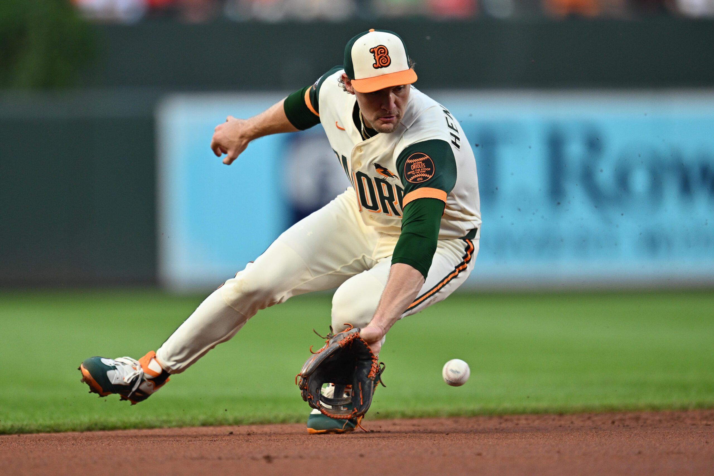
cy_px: 238
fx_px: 7933
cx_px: 357
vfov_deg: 3.4
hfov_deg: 5.2
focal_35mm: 400
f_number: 2.8
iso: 800
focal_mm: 400
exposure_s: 1/2500
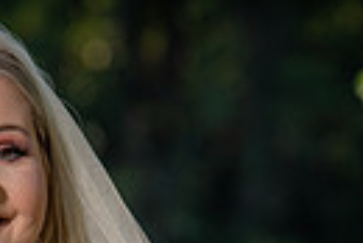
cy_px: 489
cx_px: 53
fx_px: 7409
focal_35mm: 734
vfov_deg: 1.9
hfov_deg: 2.8
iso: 125
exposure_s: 1/160
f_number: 5.6
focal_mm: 165
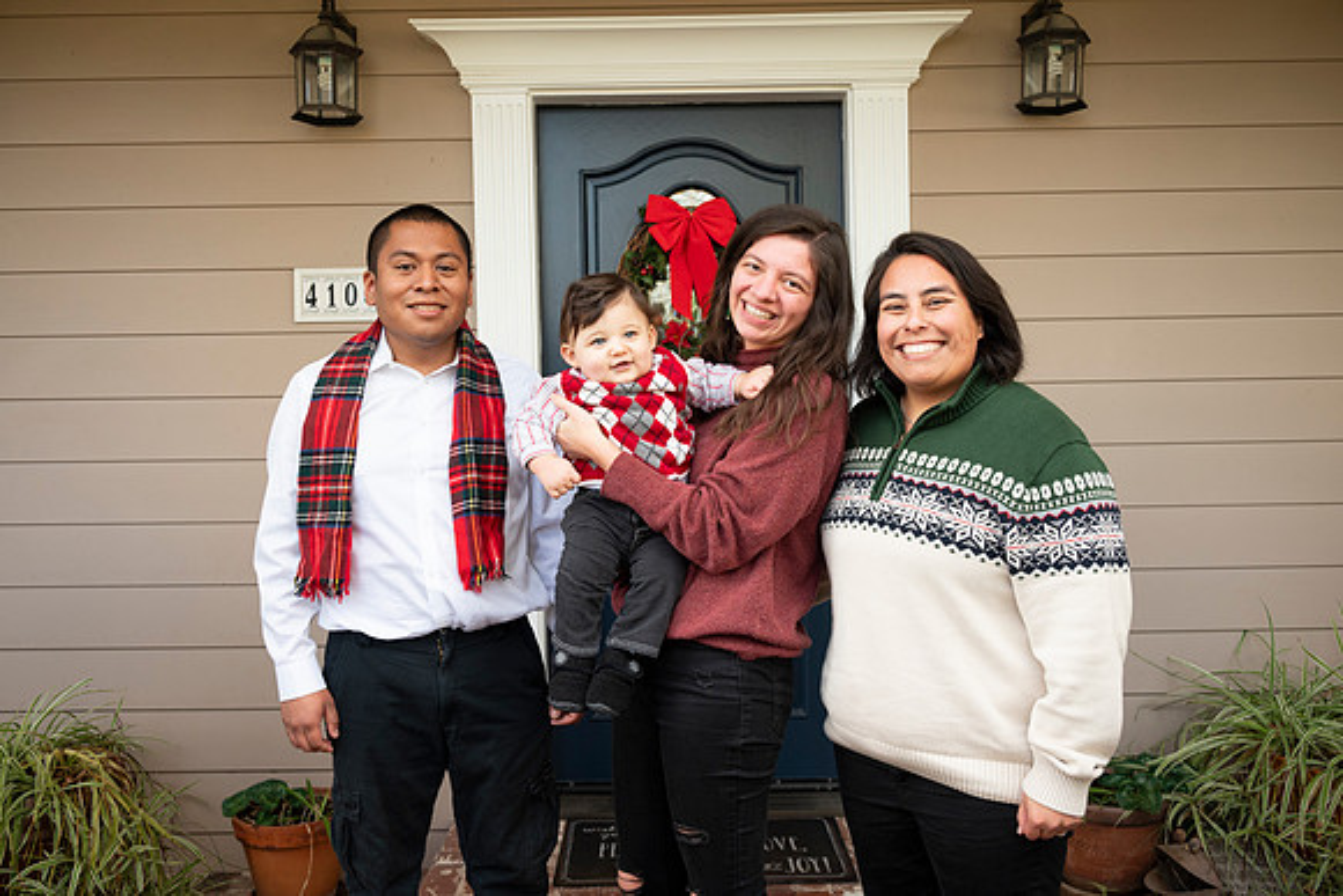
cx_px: 672
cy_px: 448
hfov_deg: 58.7
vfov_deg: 41.1
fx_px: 1194
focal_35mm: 32
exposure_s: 1/200
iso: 400
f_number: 4.8
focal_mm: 32
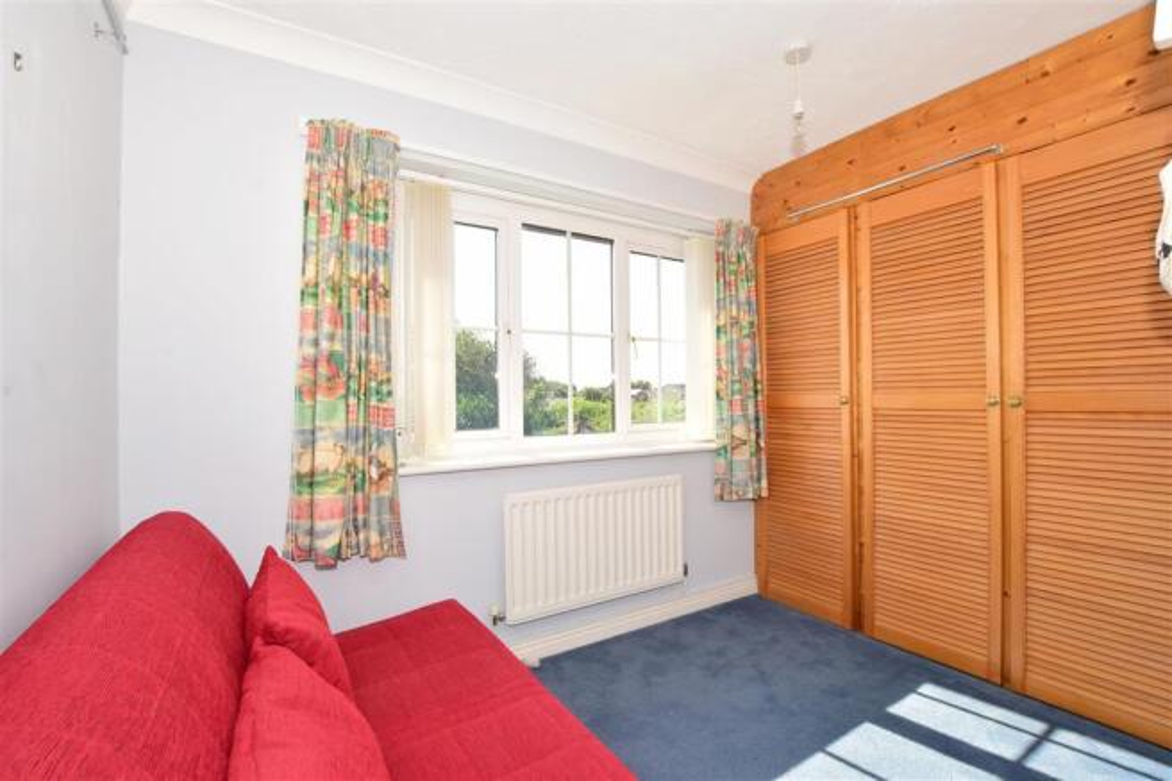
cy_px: 390
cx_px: 586
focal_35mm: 15
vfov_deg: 77.3
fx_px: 488
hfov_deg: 100.4
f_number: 10
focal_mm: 10
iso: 400
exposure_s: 1/100
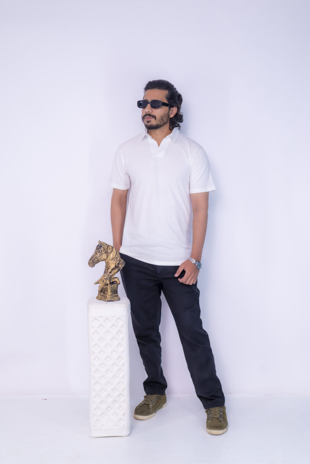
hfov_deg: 27.0
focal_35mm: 50
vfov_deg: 39.6
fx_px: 645
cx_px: 155
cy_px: 232
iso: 320
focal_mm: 50
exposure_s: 1/160
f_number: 4
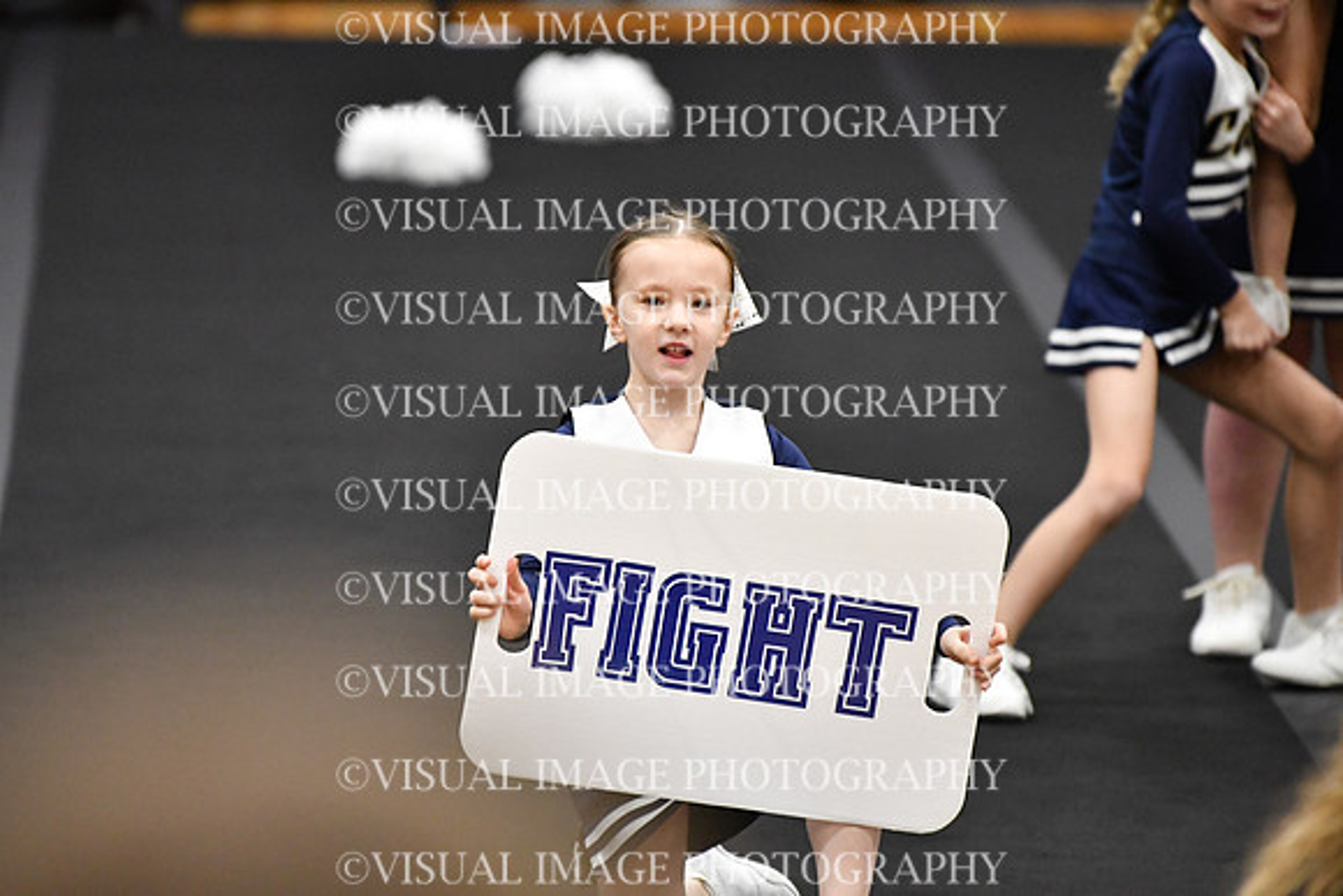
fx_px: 11194
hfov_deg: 6.9
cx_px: 672
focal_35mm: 300
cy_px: 448
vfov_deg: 4.6
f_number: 2.8
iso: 5000
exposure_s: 1/800
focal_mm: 200
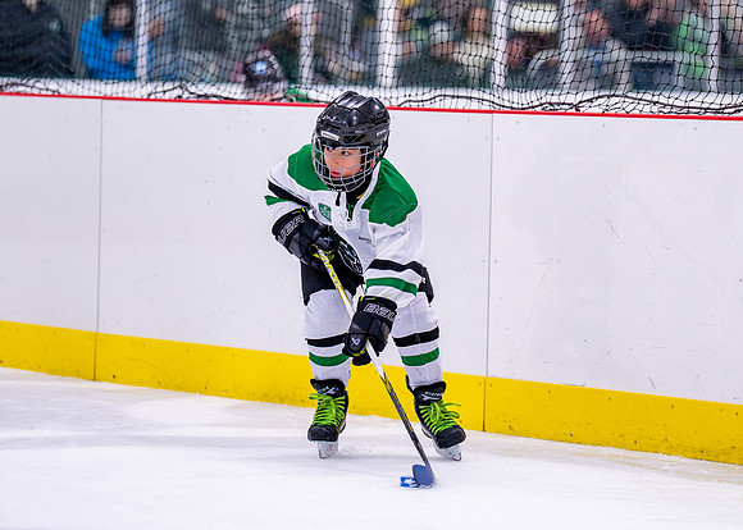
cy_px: 214
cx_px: 401
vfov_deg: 6.2
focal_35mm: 233
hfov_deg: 8.6
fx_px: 4919
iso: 2500
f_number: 2.8
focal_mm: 156
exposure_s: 1/1250
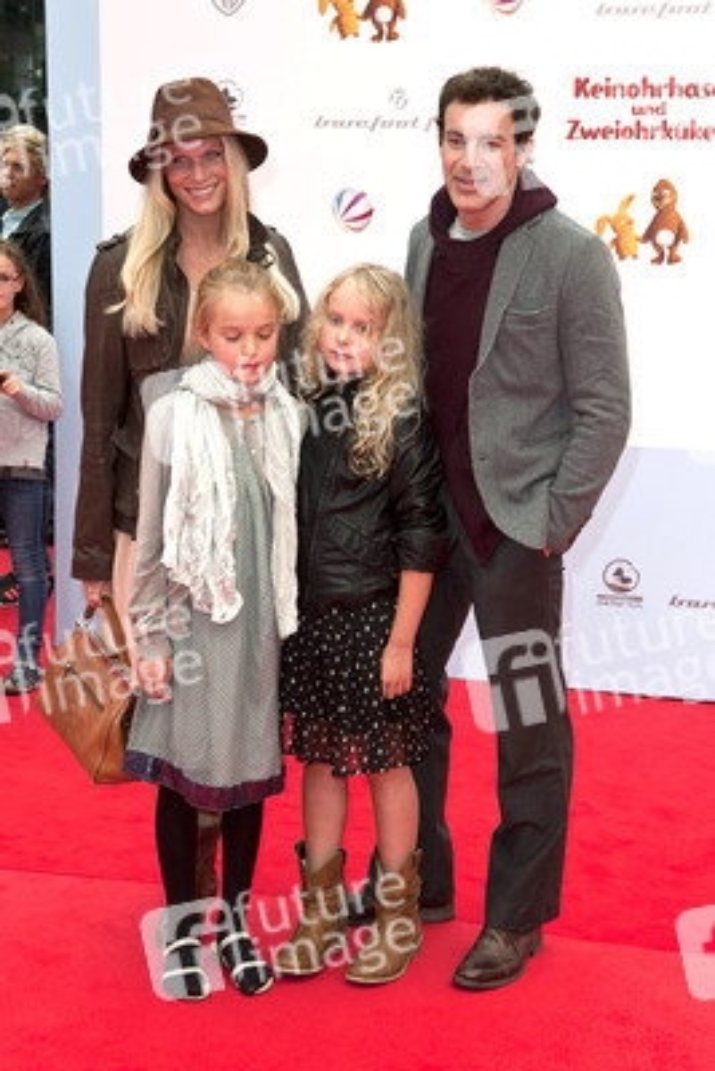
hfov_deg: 24.6
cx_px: 358
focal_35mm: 55
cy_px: 536
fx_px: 1637
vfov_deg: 36.2
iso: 800
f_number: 7.1
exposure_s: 1/320
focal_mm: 55
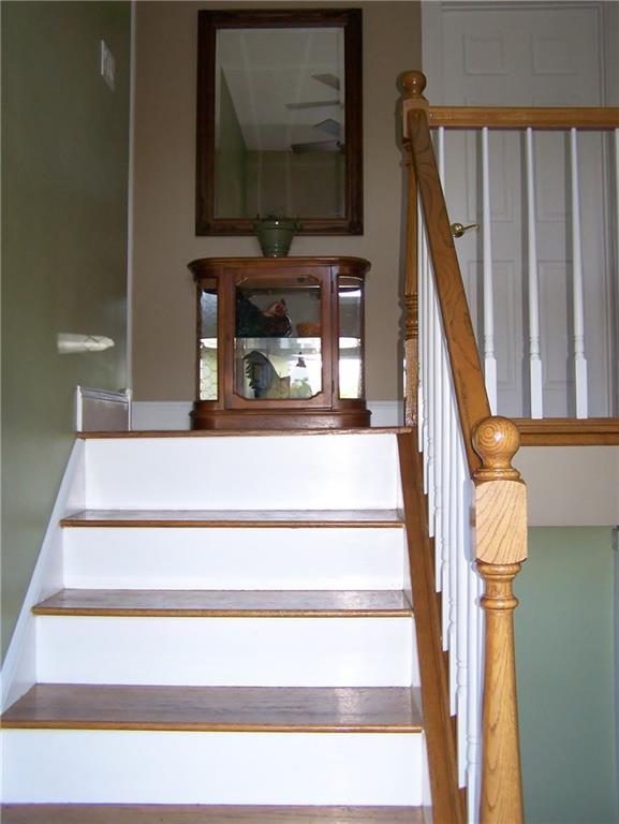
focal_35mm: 38
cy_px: 412
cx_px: 310
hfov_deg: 37.8
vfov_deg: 48.9
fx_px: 905
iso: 200
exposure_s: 1/60
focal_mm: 6.3
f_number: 2.8
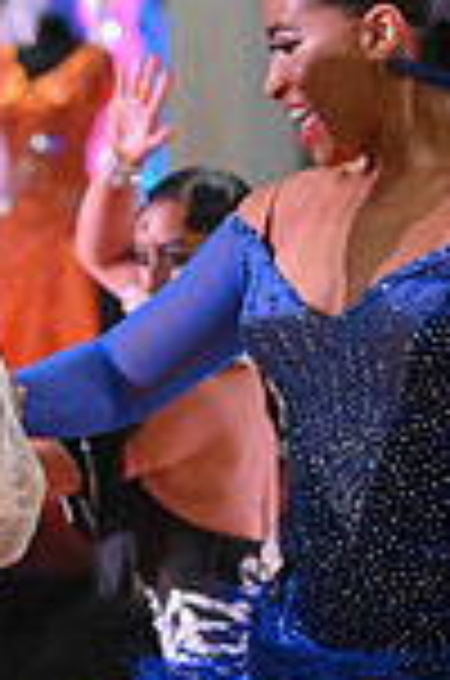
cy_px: 865
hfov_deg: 2.1
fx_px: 12337
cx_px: 97
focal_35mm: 655
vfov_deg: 3.1
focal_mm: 170
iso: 5000
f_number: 6.3
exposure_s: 1/400
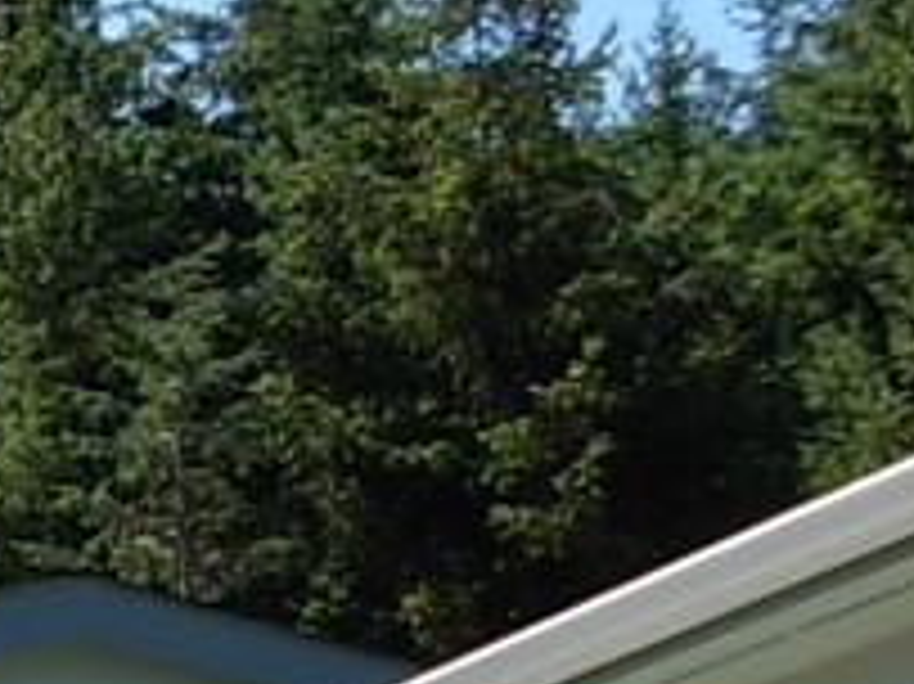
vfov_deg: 7.6
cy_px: 968
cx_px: -572
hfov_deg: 9.9
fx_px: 5067
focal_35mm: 192
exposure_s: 1/724
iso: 79
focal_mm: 6.3
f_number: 2.9
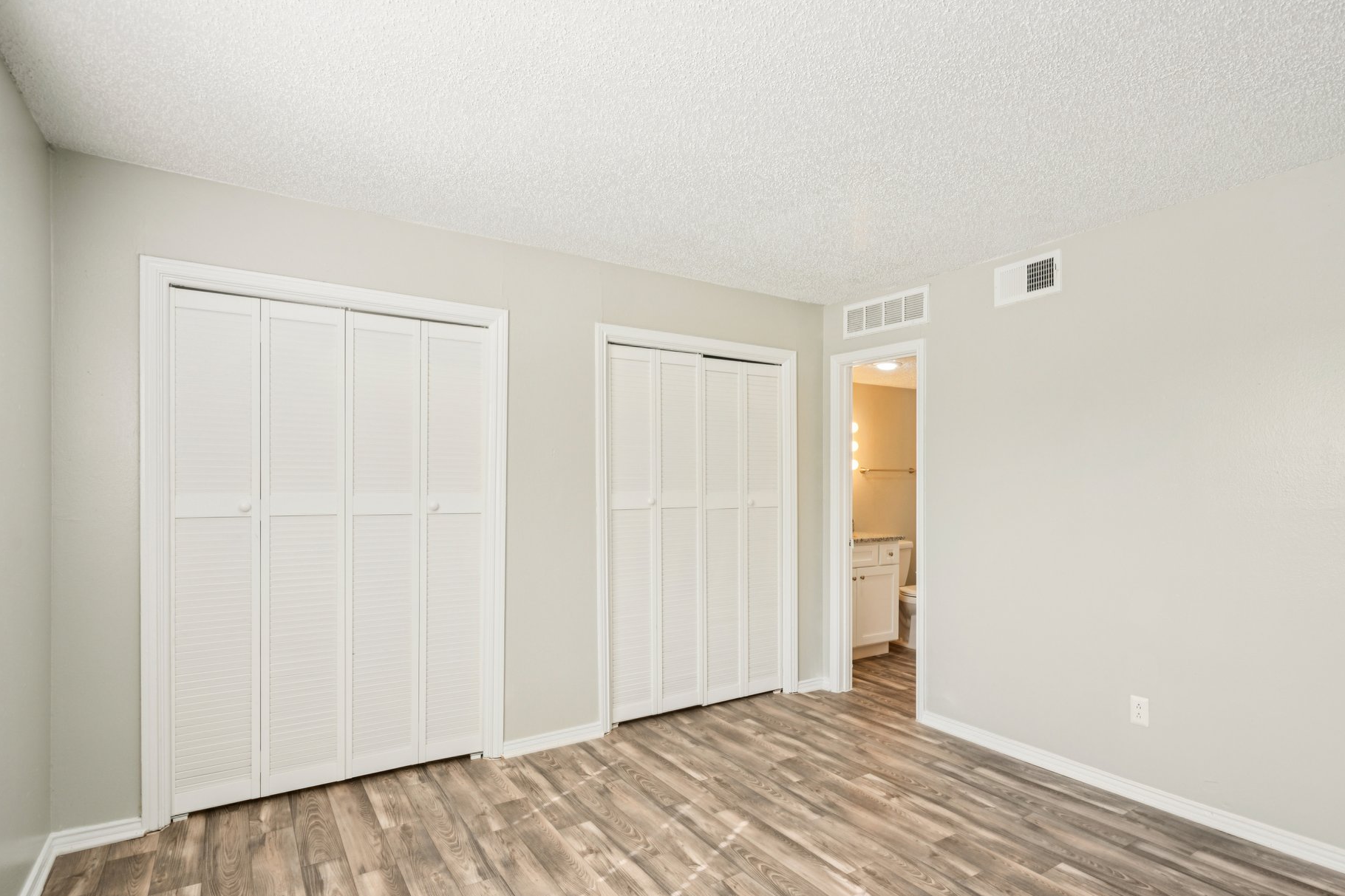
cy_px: 478
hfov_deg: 89.8
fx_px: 672
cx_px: 731
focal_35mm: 18
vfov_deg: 67.3
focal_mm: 16
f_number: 8
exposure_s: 1/30
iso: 160
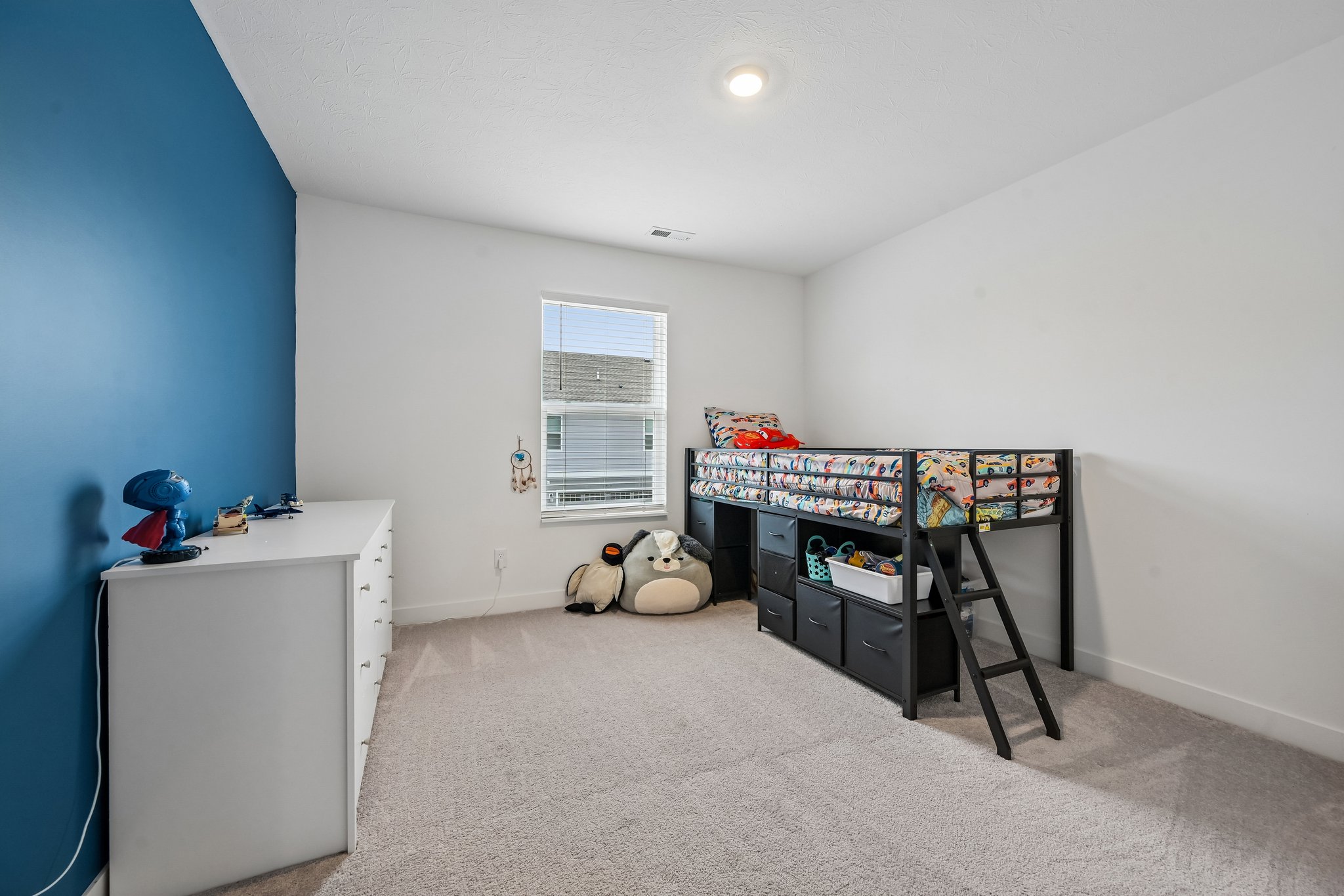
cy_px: 448
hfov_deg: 104.3
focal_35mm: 14
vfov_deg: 81.2
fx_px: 523
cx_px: 672
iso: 250
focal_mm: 14
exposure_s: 1/15
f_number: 8
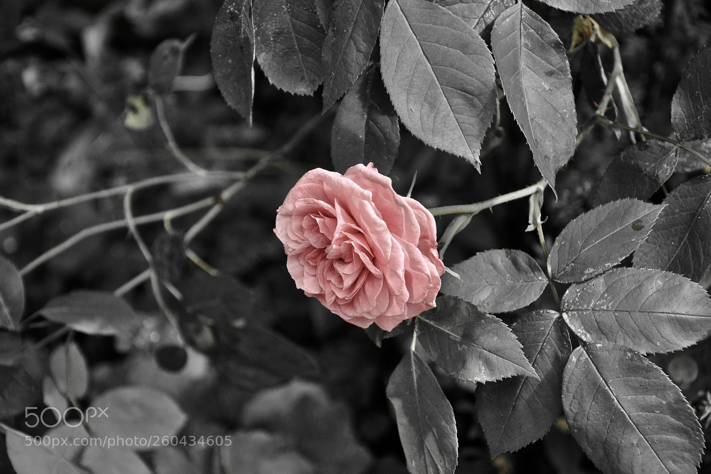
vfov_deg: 13.7
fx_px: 1975
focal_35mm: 100
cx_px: 356
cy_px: 237
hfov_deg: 20.4
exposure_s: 1/800
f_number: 5.3
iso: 560
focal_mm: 66
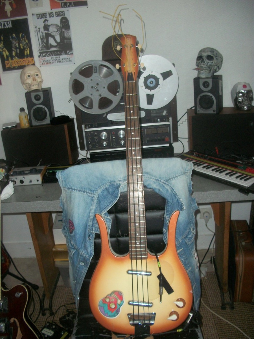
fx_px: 342
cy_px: 170
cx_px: 127
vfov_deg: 52.6
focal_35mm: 35
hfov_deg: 40.7
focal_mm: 6.3
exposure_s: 1/30
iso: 160
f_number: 3.1
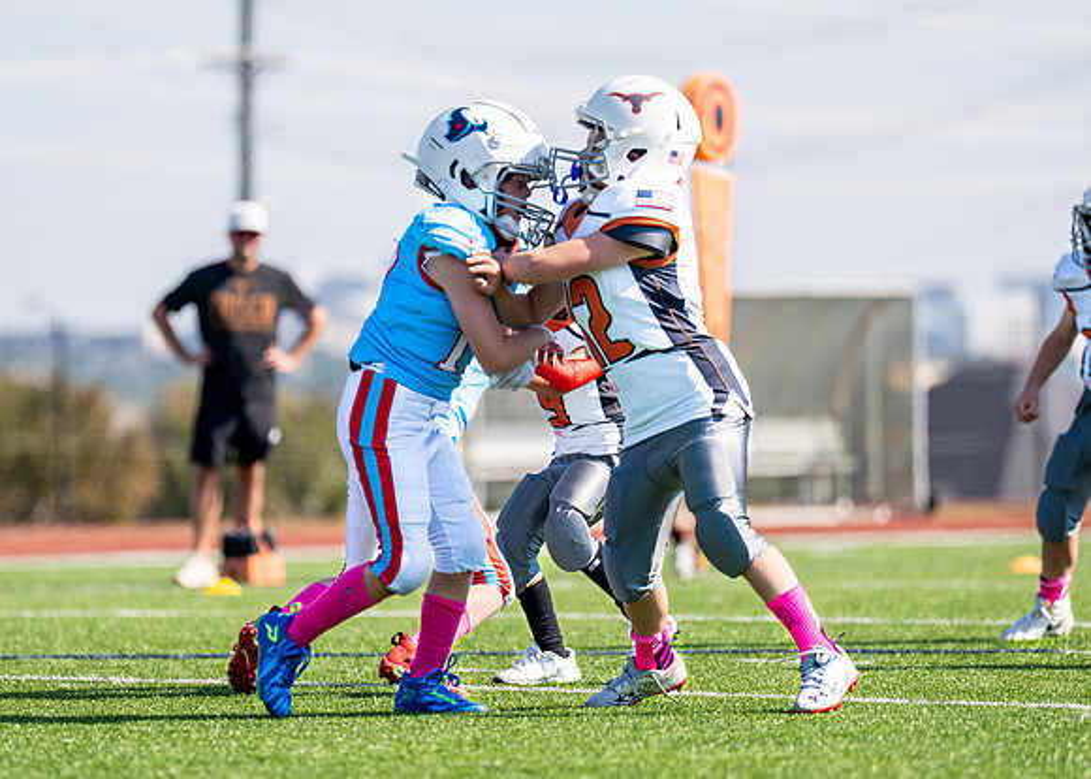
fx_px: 9106
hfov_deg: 6.9
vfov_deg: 4.9
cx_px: 498
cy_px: 437
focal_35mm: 294
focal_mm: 200
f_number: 2.8
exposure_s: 1/2000
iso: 100
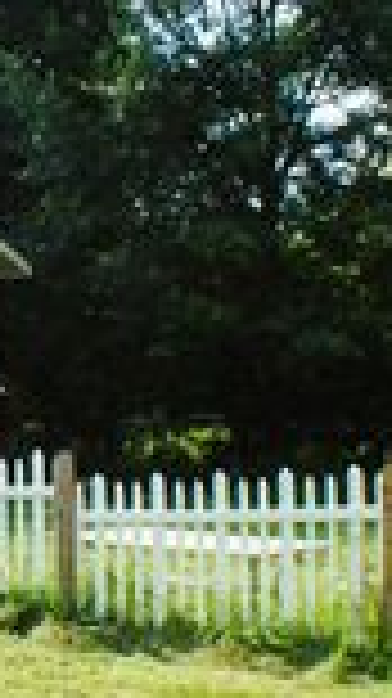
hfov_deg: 10.0
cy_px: 243
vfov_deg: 18.6
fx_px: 2129
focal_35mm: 115
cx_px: -270
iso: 100
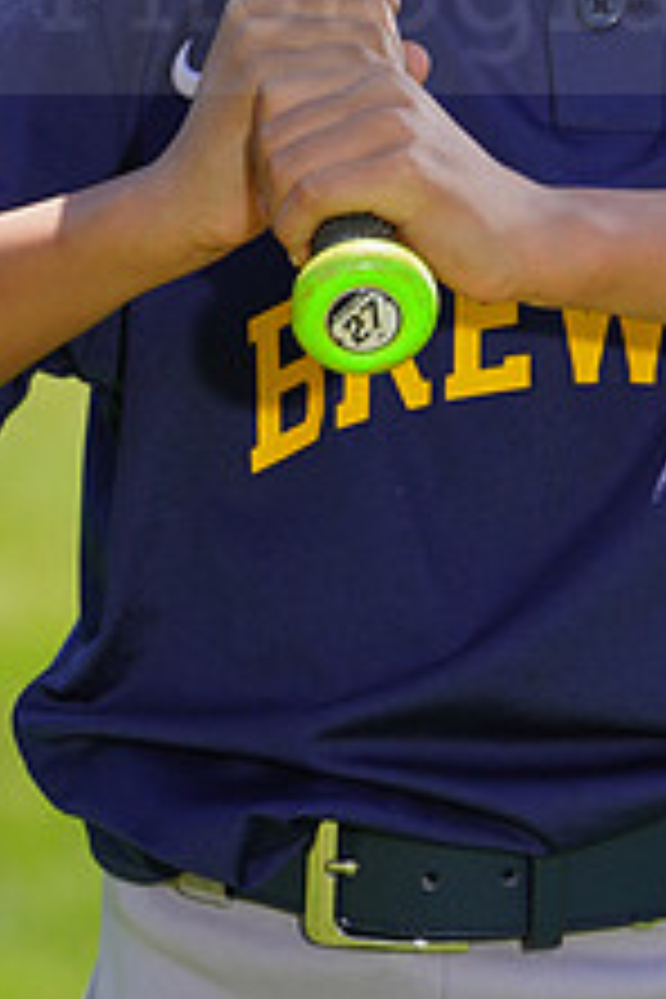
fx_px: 19423
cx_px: 367
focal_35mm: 700
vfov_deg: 2.9
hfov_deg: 2.0
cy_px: -50
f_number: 7.1
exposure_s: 1/250
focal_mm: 268
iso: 100
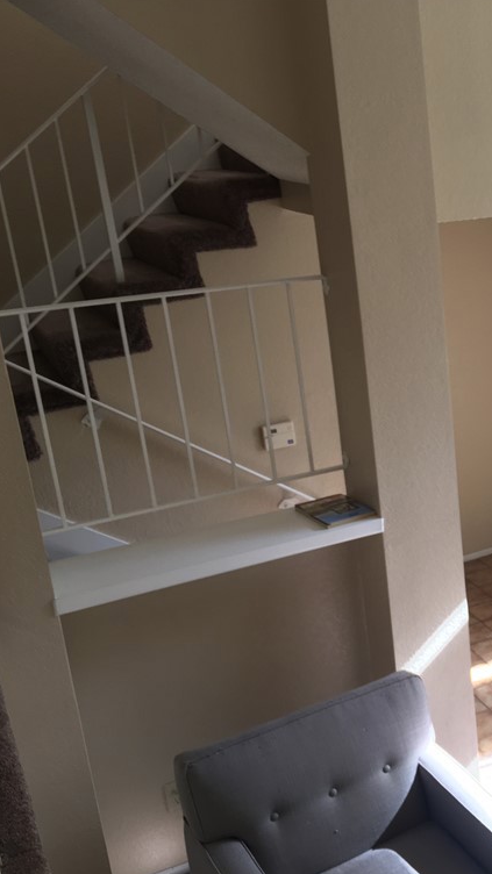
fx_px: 997
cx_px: 575
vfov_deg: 47.4
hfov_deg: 25.2
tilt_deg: -19.1
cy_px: 439
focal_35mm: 43
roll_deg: +3.2
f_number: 2.2
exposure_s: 1/30
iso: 25
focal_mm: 4.15
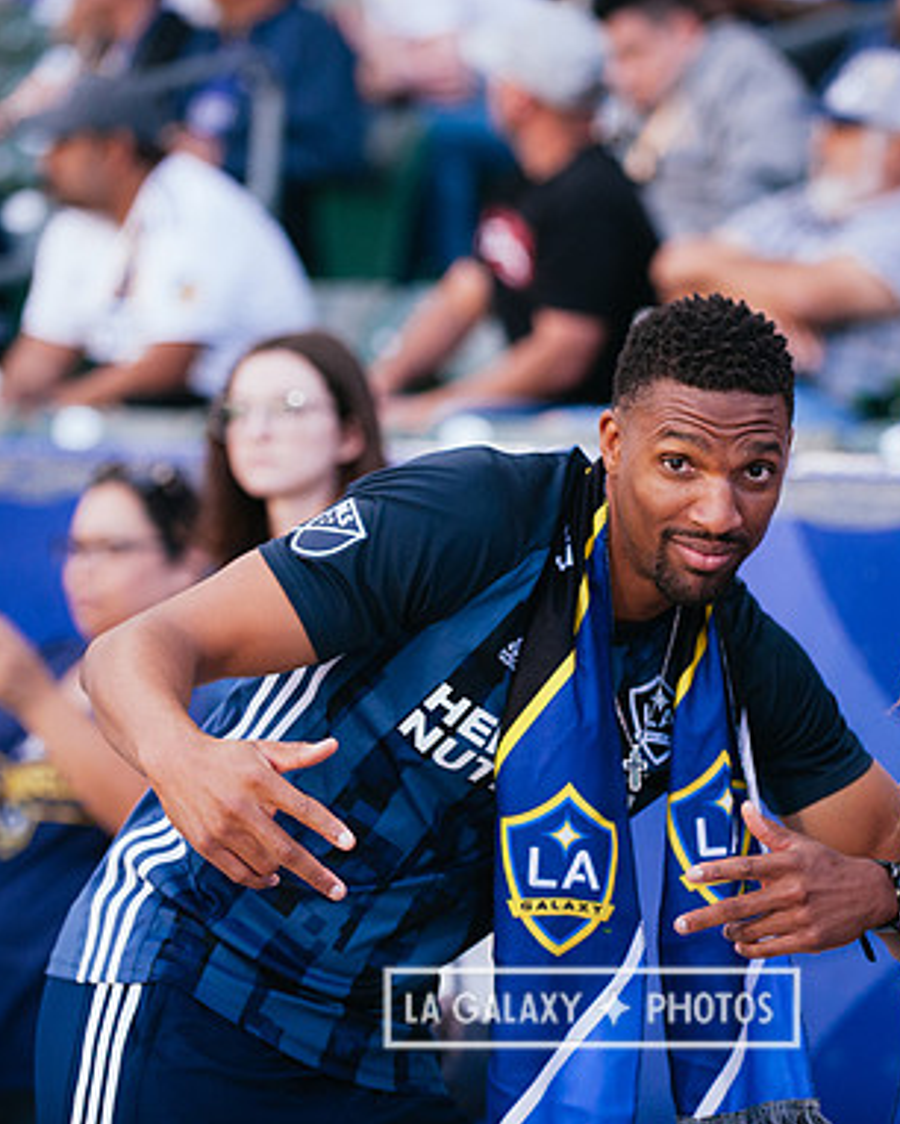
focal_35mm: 185
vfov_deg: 10.4
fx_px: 6155
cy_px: 565
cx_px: 591
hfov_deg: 8.4
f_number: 2.8
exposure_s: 1/640
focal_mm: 130
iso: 1600
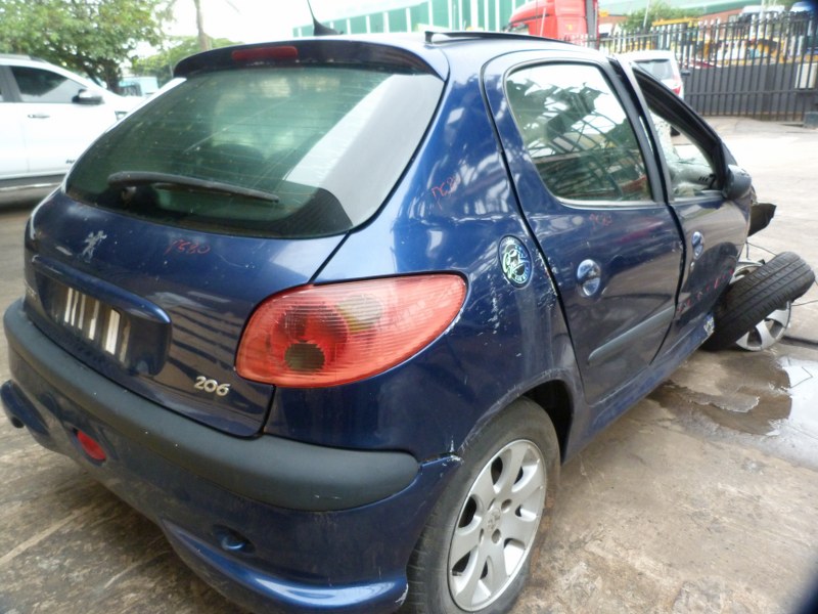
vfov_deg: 54.9
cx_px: 409
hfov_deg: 69.4
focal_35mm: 25
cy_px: 307
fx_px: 591
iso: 320
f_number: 2.8
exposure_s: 1/60
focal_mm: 4.5
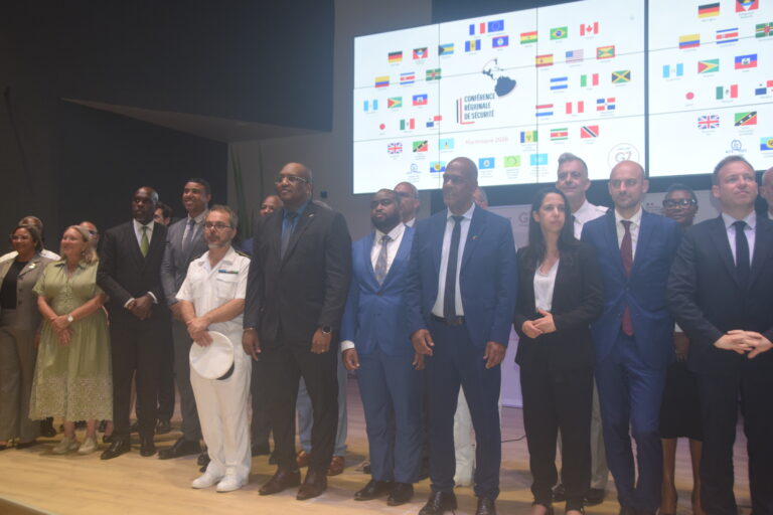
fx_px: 773
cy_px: 258
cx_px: 386
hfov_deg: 53.1
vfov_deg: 36.9
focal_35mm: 36
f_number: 4.5
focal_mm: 24
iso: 800
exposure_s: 1/80
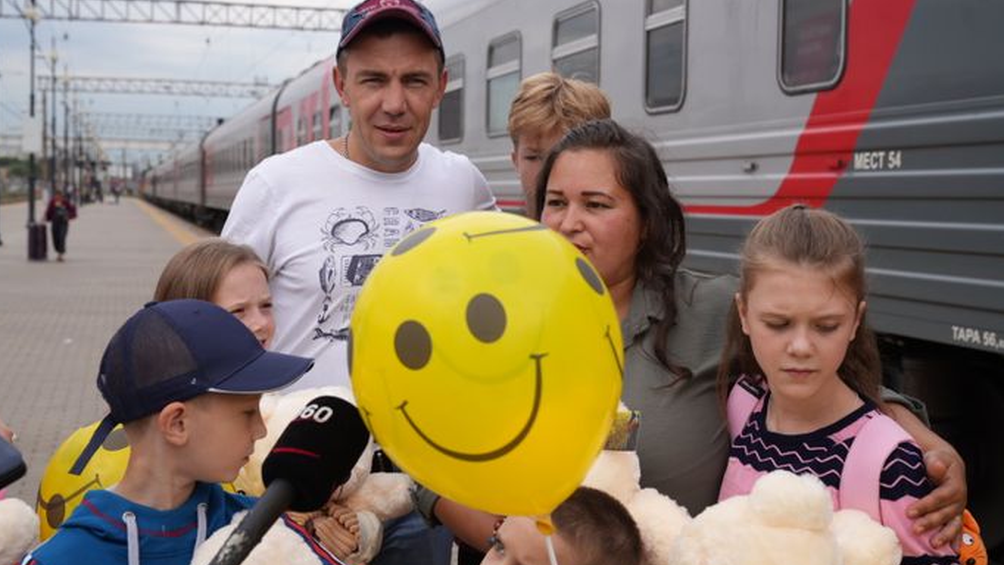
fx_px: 1198
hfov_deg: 45.5
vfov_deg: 26.5
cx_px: 498
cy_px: 244
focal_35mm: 45
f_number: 5.6
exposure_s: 1/200
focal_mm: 42
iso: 100
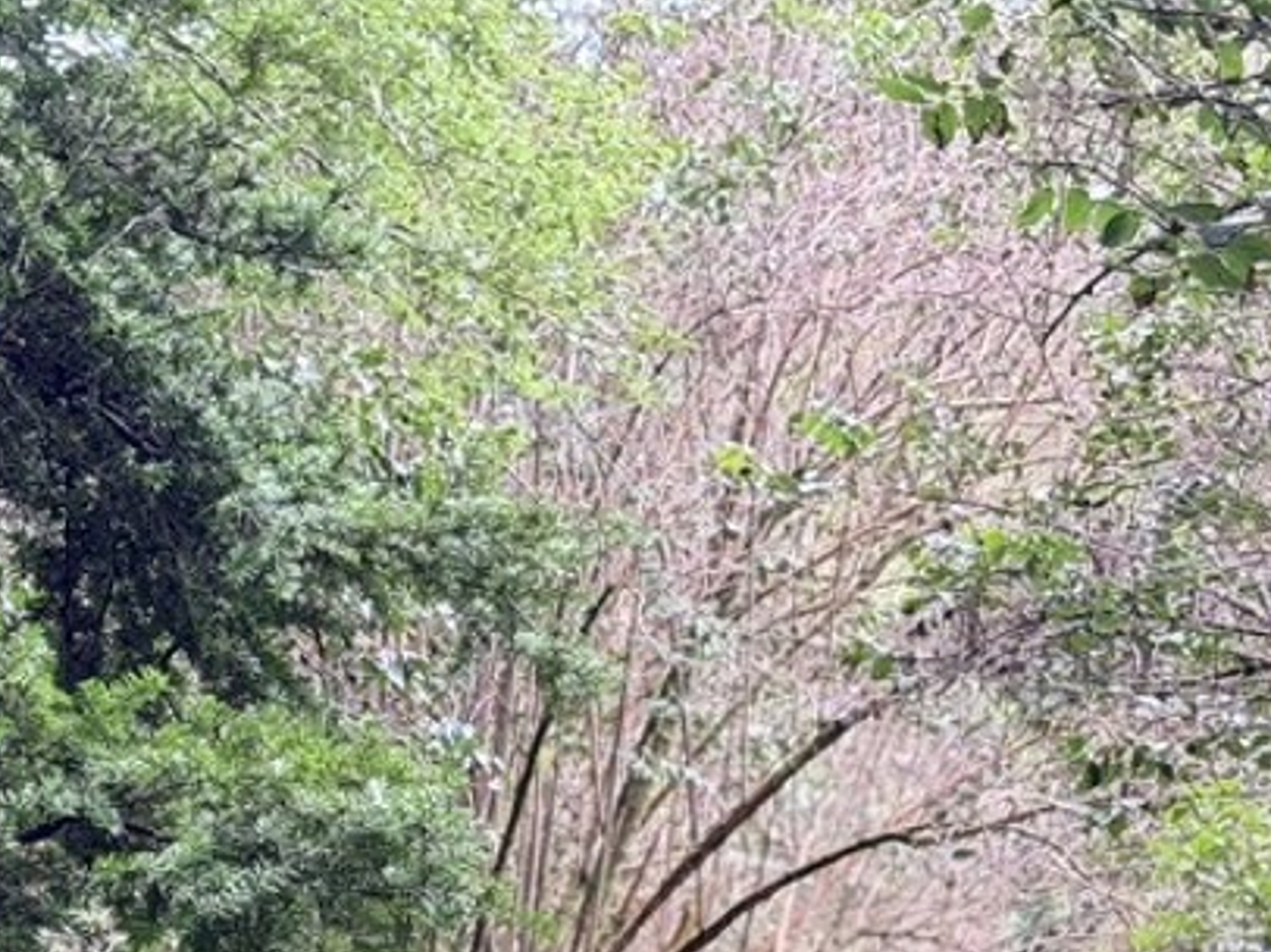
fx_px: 5211
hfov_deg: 13.9
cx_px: 429
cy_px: 1168
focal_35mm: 142
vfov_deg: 10.3
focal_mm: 6.76
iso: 50
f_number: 1.78
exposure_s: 1/121
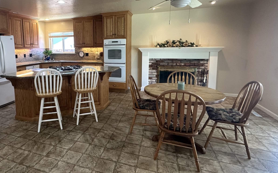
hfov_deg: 77.2
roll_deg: +0.8
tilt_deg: -6.2
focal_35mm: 22
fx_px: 167
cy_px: 66
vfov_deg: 54.5
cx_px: 93
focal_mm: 2.22
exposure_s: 1/60
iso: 200
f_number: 2.2
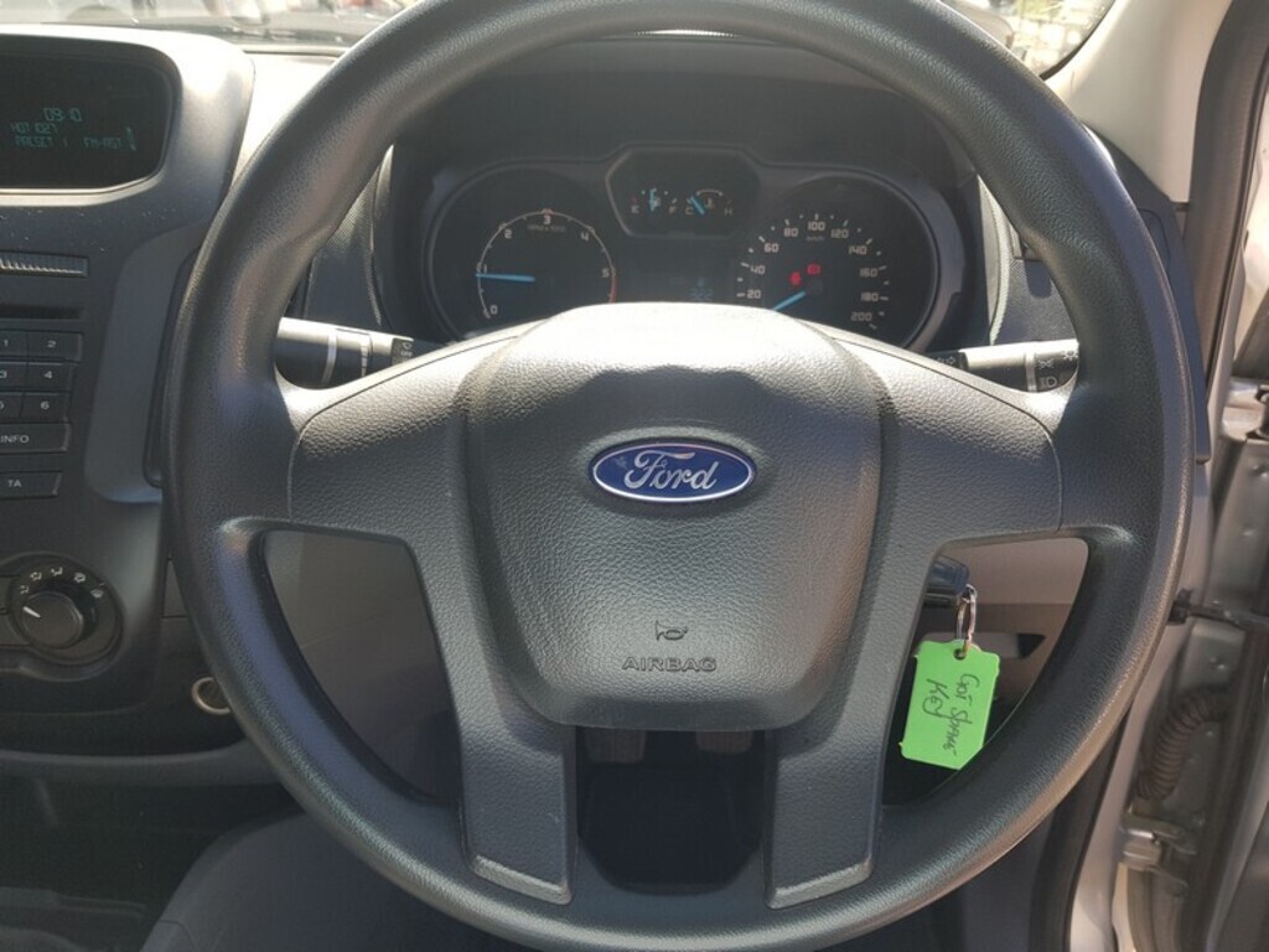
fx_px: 953
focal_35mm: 26
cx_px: 634
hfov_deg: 67.3
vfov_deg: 53.1
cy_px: 476
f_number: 1.7
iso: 40
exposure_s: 1/285
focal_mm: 4.3
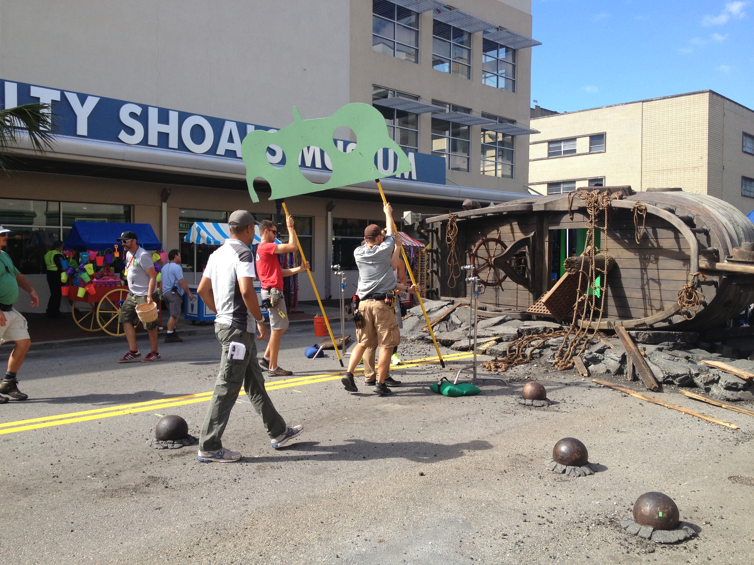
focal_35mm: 35
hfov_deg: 52.6
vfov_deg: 40.7
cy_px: 282
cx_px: 377
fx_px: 762
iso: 50
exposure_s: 1/746
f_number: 2.4
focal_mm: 4.28
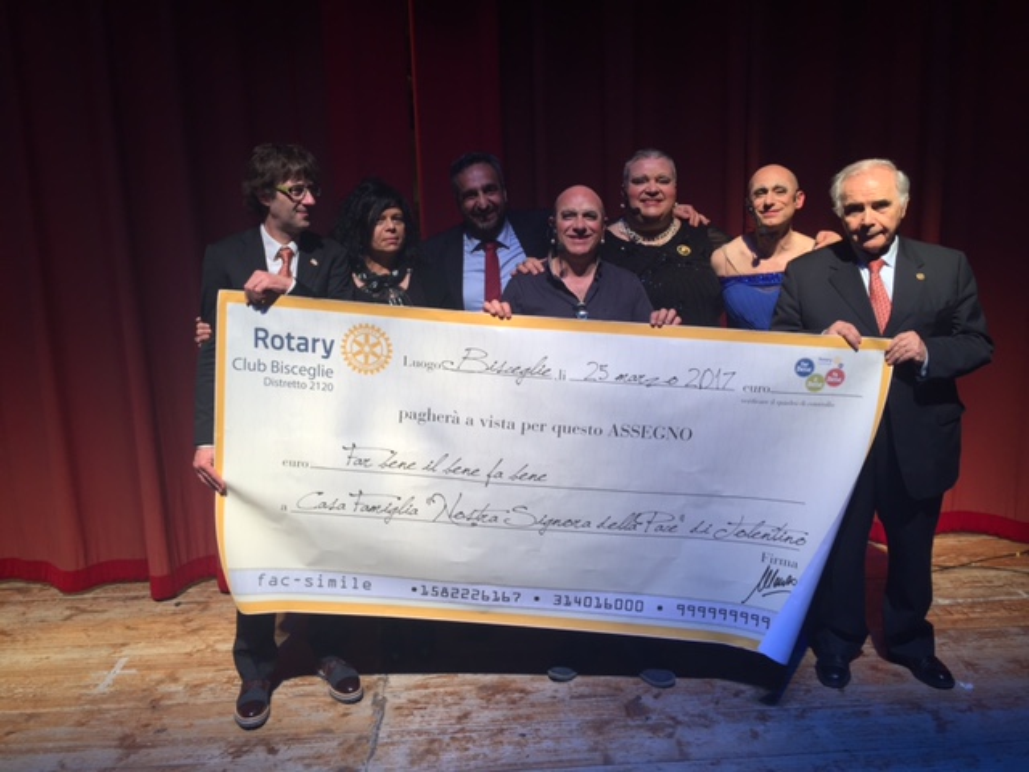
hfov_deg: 61.7
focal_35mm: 29
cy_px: 386
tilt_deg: -9.7
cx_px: 514
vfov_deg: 48.2
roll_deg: +2.1
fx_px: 862
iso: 32
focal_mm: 4.15
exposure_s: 1/118
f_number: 2.2
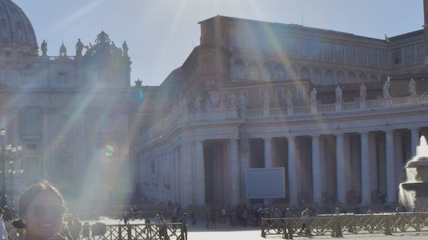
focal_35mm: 64
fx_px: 726
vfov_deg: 18.6
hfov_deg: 32.0
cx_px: 87
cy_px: 197
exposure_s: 1/800
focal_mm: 18
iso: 200
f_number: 14
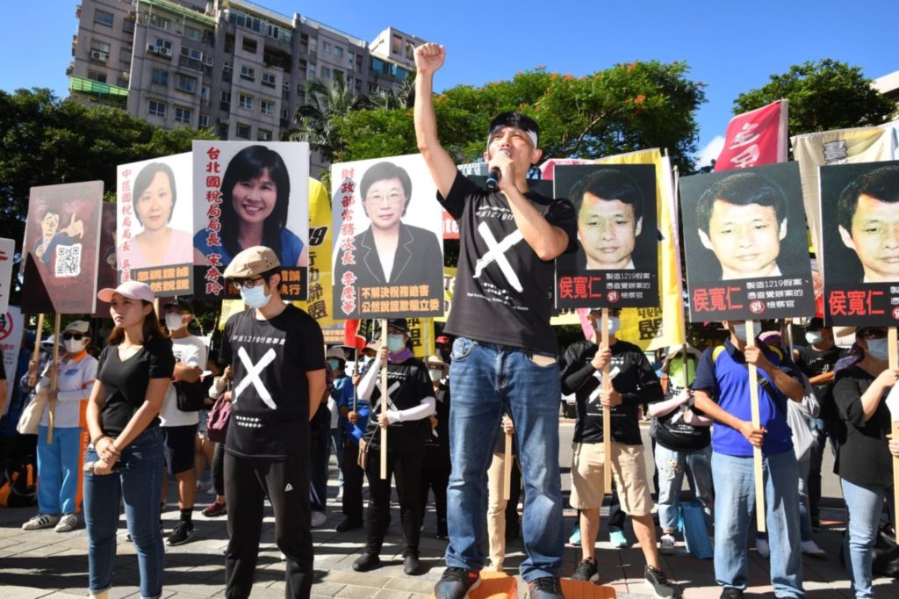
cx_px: 450
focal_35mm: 20
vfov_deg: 61.9
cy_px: 300
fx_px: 499
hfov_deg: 84.0
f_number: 13
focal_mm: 20
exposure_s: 1/250
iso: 400
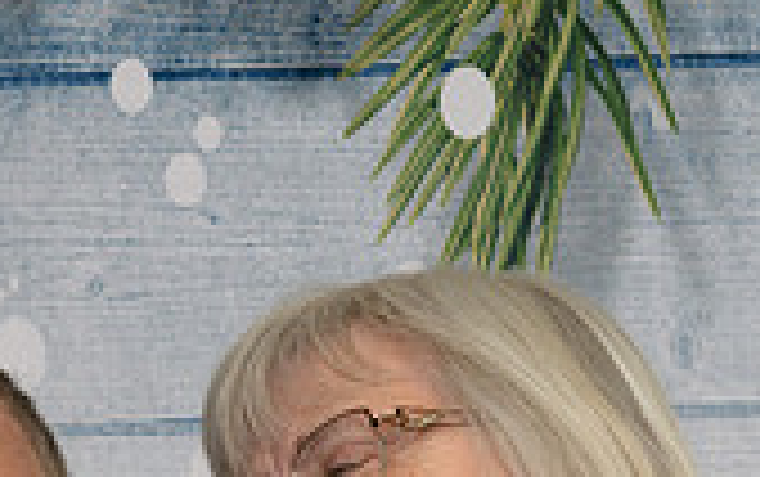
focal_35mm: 192
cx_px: 40
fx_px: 3981
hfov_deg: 10.8
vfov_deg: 6.8
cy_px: 664
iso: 400
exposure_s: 1/125
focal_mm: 55
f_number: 10
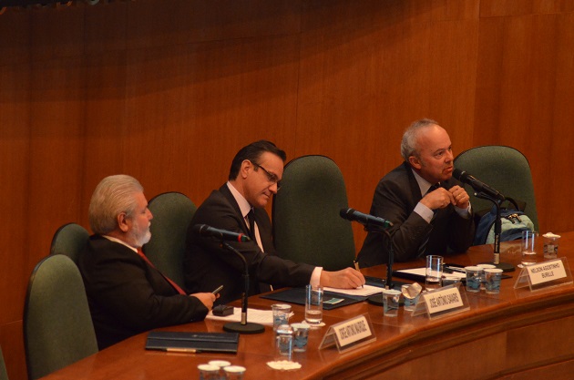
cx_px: 287
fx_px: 3341
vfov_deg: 6.5
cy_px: 190
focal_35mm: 210
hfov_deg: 9.8
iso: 4000
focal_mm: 140
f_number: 4.2
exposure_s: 1/30
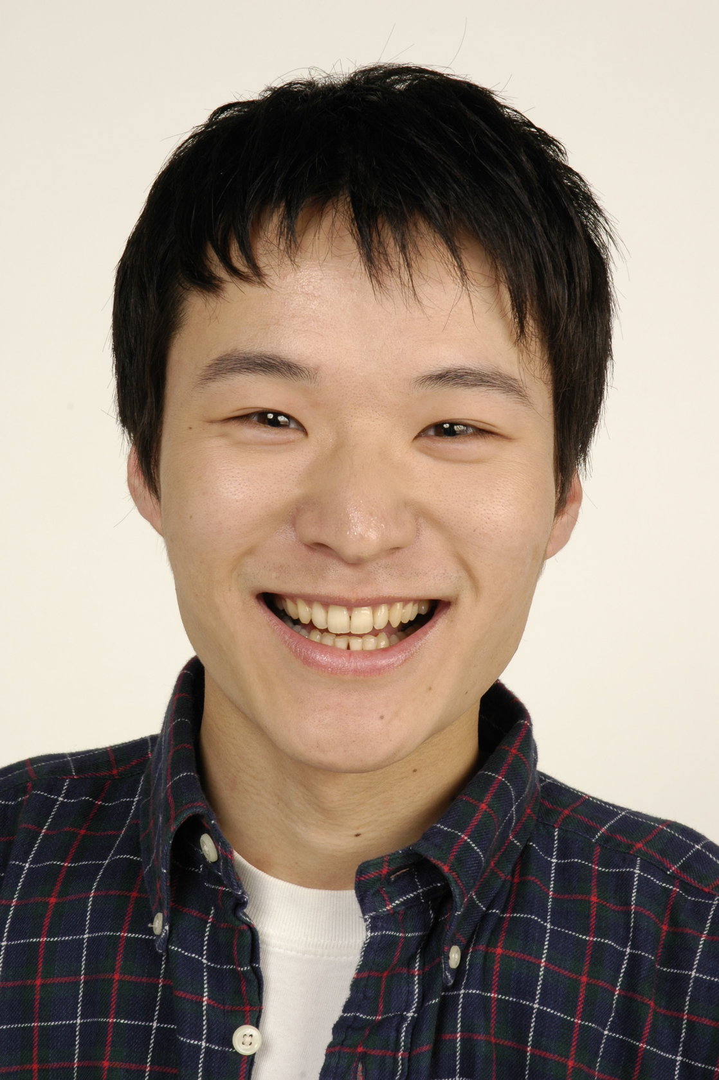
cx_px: 360
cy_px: 540
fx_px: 2791
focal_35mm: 93
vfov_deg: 21.9
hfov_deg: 14.7
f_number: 13
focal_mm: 62
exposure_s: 1/125
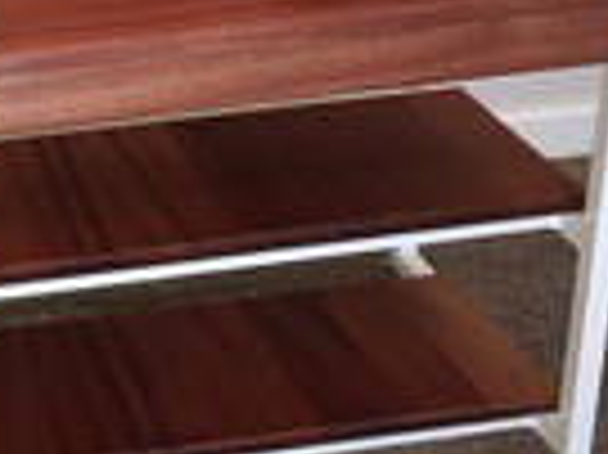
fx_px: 1509
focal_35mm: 86
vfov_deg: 17.0
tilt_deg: -23.8
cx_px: -104
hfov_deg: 21.3
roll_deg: +3.9
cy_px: 90
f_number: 2.2
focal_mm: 4.15
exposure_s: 1/25
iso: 80
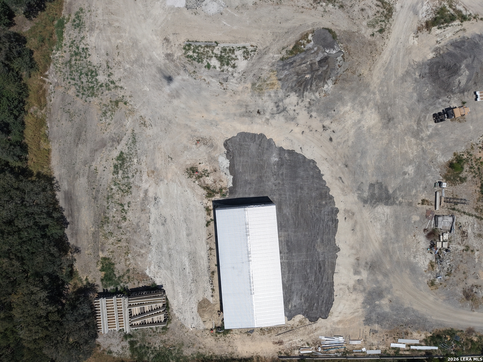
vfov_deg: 56.8
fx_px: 335
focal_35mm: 24
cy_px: 181
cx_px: 242
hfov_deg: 71.6
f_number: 1.8
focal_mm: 8.67
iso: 110
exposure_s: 1/8000
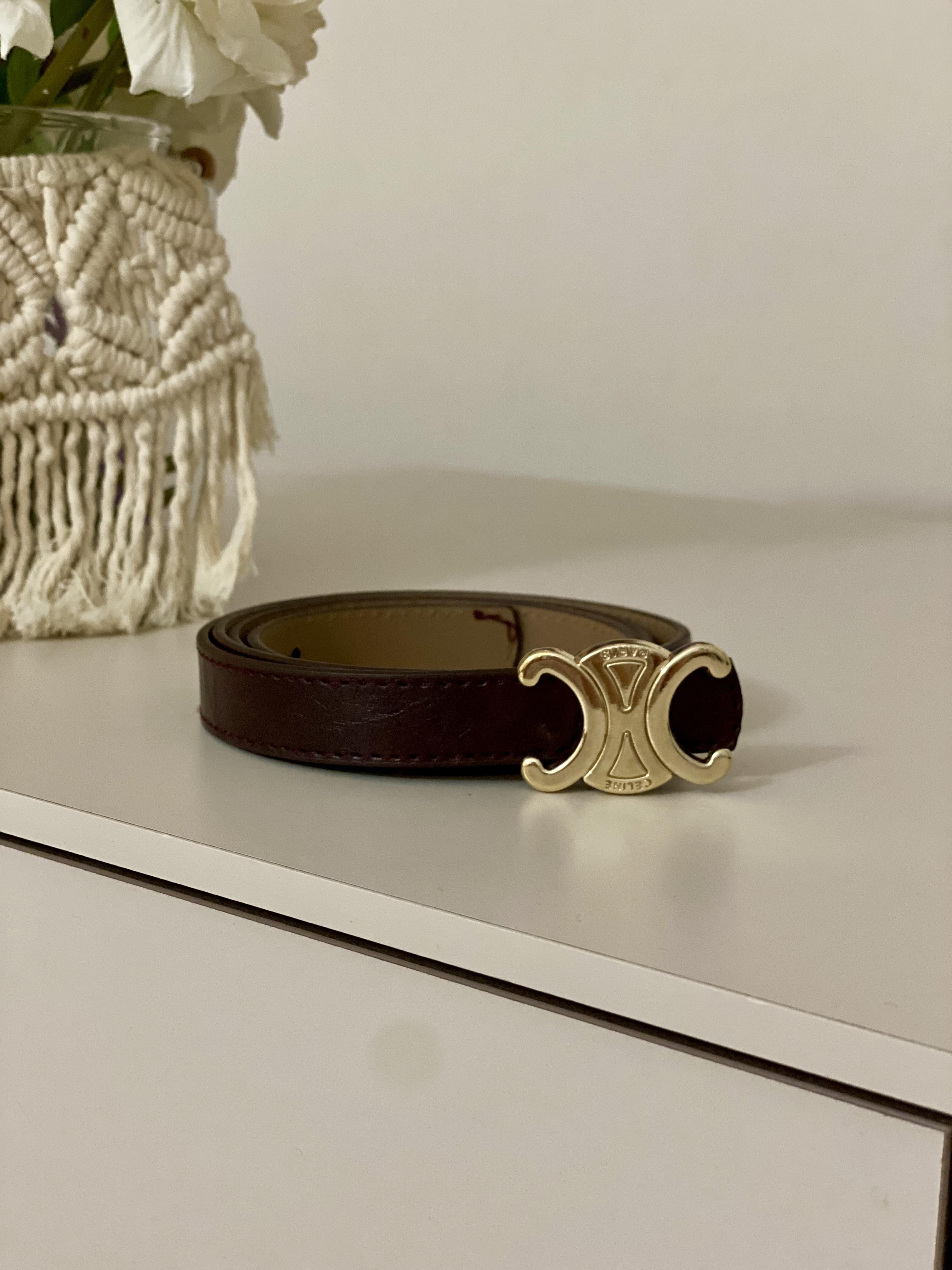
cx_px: 476
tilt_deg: -10.4
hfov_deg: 28.0
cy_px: 635
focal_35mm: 52
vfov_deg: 36.8
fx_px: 1907
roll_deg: -2.1
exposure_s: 1/25
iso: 320
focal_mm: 6
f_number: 2
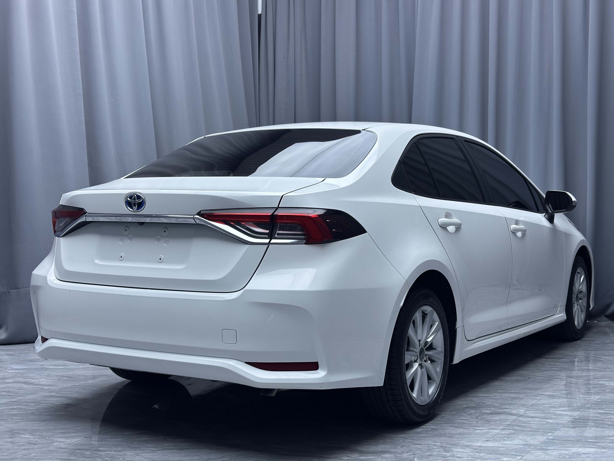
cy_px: 230
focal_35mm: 48
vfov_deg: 30.3
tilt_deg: -1.2
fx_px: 851
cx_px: 307
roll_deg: -0.2
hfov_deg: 39.7
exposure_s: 1/164
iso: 50
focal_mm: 6.86
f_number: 1.78
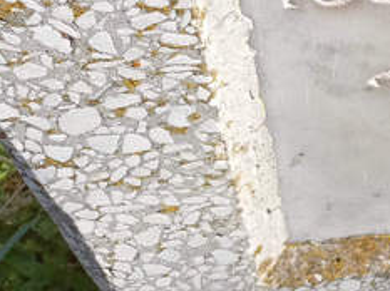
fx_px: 967
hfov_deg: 19.0
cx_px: 643
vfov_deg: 16.5
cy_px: -50
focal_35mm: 86
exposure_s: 1/755
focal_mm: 4.76
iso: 115
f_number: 1.69
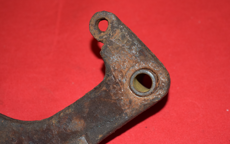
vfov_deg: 15.5
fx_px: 530
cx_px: 116
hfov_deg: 24.5
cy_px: 71
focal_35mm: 85
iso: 1250
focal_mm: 55
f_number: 5.6
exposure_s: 1/200
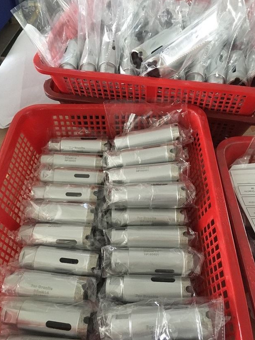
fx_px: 295
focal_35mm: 30
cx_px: 129
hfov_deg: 46.8
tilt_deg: -49.8
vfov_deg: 60.0
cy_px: 168
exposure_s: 1/17
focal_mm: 4.15
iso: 320
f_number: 2.2
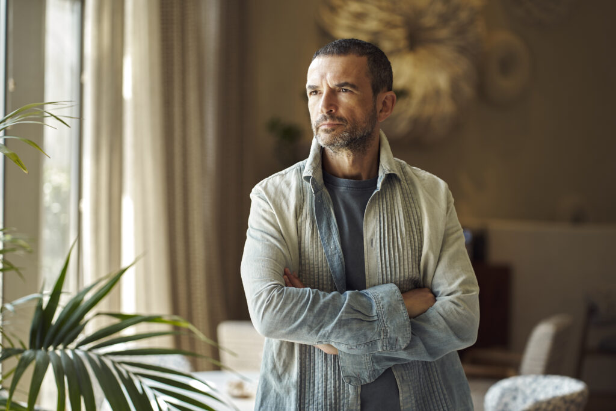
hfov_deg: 23.9
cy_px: 206
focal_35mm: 85
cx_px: 308
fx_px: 1455
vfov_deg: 16.1
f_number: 2.5
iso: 250
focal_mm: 85
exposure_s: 1/200
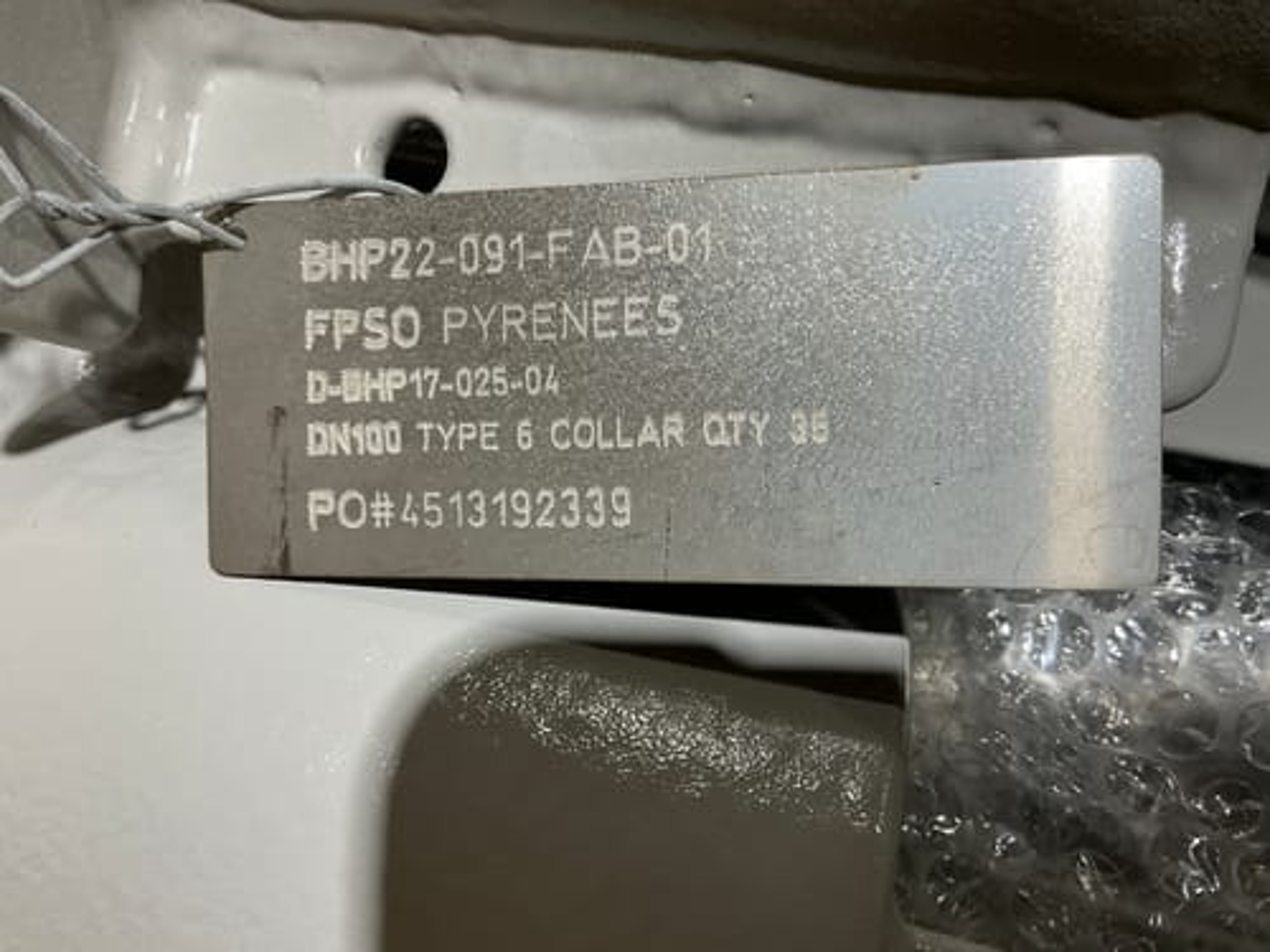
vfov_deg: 49.7
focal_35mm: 28
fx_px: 1027
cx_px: 635
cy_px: 476
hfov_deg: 63.4
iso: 50
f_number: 1.8
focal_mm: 3
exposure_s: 1/50
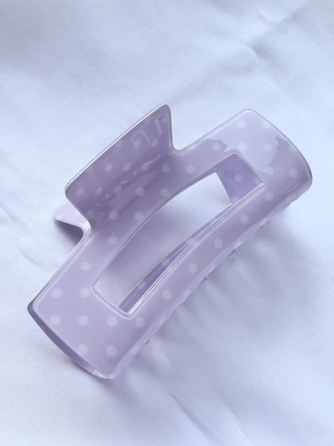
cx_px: 167
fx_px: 669
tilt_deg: -59.2
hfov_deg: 28.0
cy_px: 223
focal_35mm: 52
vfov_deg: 36.8
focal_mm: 5.96
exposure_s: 1/1848
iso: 32
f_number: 1.6
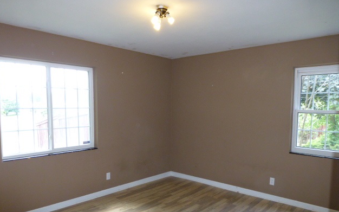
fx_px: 240
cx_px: 171
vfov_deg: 47.3
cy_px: 129
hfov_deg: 70.4
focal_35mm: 26
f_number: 3.3
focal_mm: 4.3
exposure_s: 1/60
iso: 400
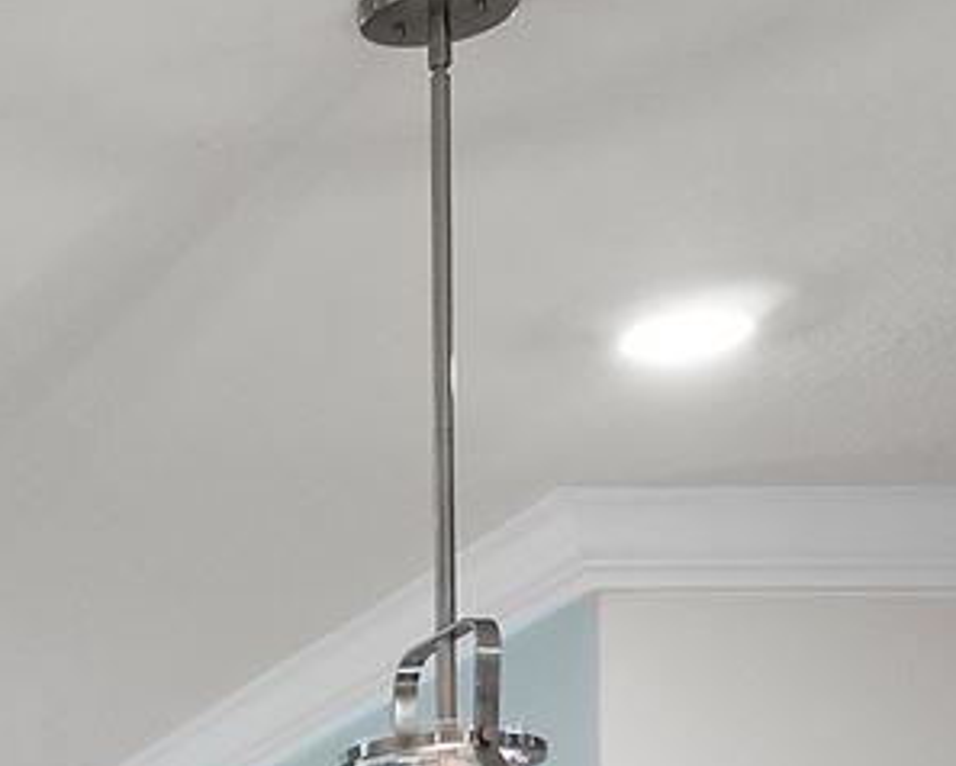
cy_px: 1595
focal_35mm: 127
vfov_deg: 10.9
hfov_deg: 12.5
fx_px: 3602
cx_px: -1194
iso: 500
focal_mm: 13.1
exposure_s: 1/6
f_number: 9.5
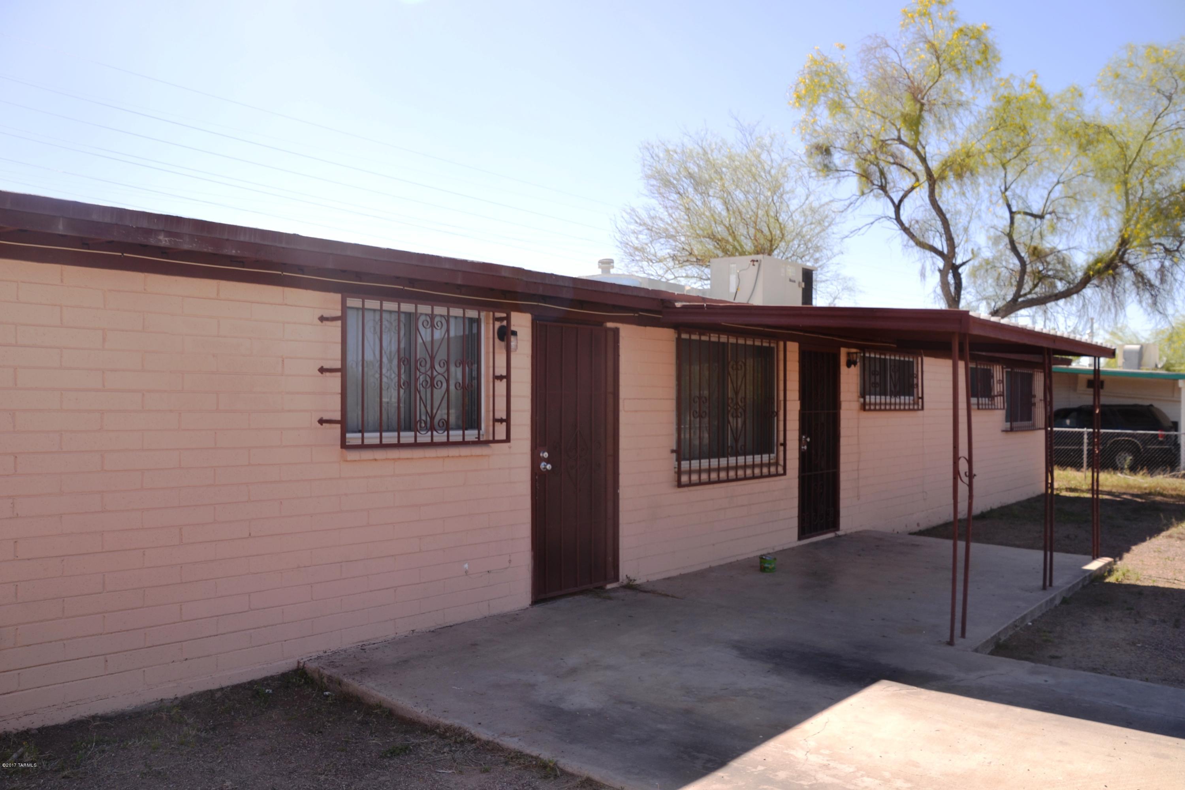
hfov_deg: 67.4
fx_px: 889
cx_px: 592
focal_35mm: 27
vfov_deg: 47.9
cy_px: 395
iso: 100
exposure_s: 1/200
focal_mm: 18
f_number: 7.1
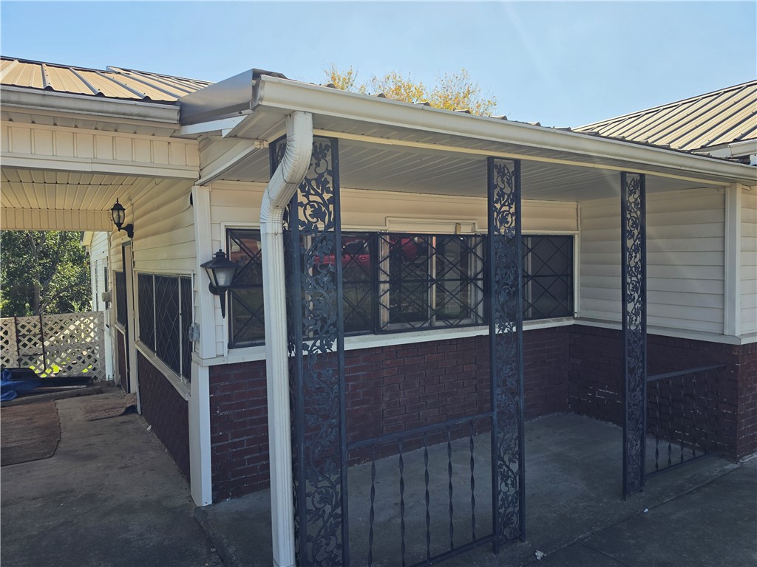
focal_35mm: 23
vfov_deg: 58.9
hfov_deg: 73.9
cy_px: 284
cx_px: 378
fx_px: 503
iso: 64
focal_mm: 6.5
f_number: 1.4
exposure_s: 1/4538
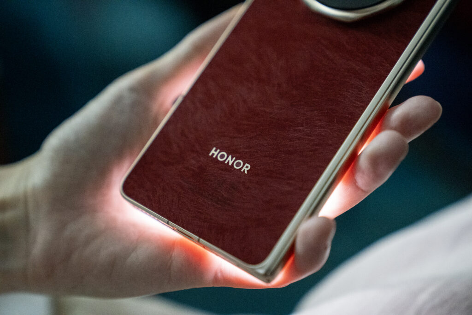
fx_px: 918
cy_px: 158
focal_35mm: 70
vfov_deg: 19.5
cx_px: 236
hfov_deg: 28.8
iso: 12800
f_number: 2.8
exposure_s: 1/200
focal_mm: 70
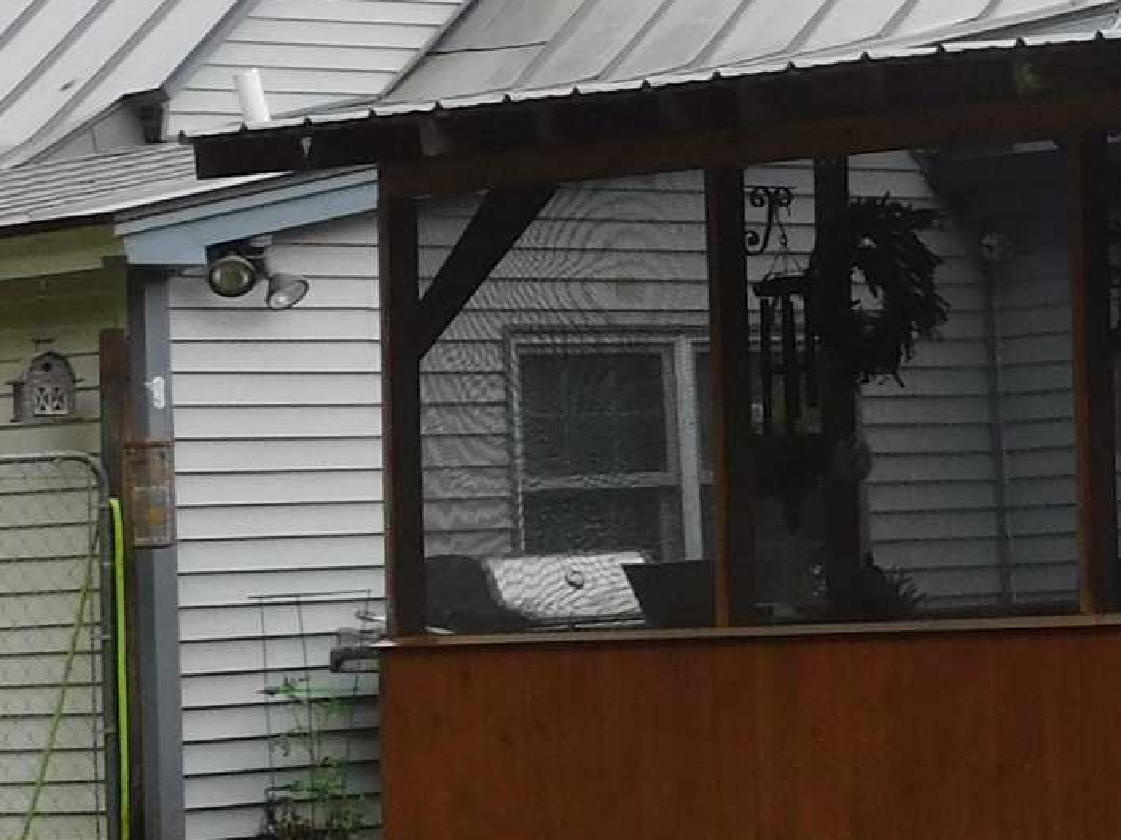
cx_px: 2060
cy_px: 245
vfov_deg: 9.4
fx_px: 5084
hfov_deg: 11.6
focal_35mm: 157
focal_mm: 6.3
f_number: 3.5
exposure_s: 1/320
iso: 125
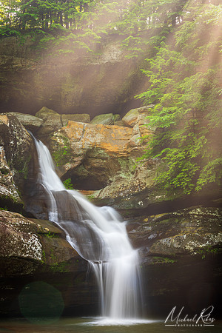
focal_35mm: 58
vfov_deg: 34.5
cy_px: 166
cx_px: 111
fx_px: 536
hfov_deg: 23.4
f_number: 14
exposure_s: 1/1.25
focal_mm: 58
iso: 64
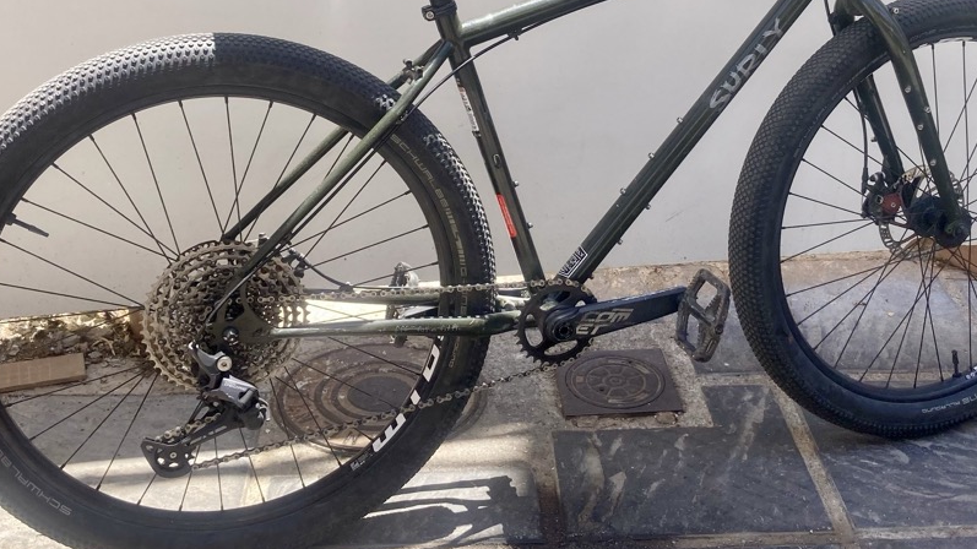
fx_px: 1269
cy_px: 192
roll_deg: -1.7
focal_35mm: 49
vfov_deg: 24.3
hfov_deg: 41.9
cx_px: 577
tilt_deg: -23.4
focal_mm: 3.99
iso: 20
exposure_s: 1/623
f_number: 1.8
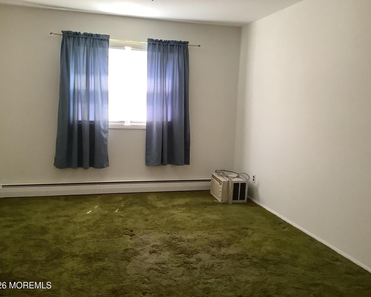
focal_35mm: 33
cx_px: 182
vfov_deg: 44.5
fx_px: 362
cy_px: 147
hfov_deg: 54.2
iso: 320
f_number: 2.4
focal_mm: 3.3
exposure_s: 1/40
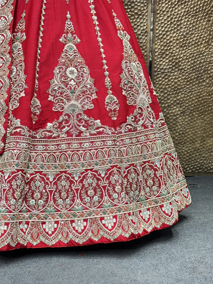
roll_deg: -2.9
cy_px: 142
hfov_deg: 30.3
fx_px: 394
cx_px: 106
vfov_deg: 39.7
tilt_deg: -6.2
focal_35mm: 48
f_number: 1.78
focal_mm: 6.86
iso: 80
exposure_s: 1/100
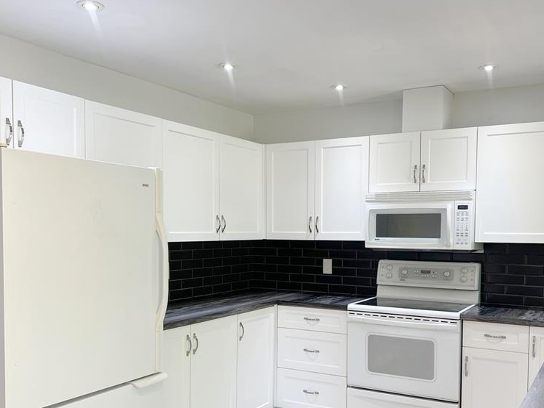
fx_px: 566
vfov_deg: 39.4
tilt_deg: -2.4
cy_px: 254
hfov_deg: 51.2
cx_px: 303
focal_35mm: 36
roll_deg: -0.3
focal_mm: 5.7
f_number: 1.5
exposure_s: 1/120
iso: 64
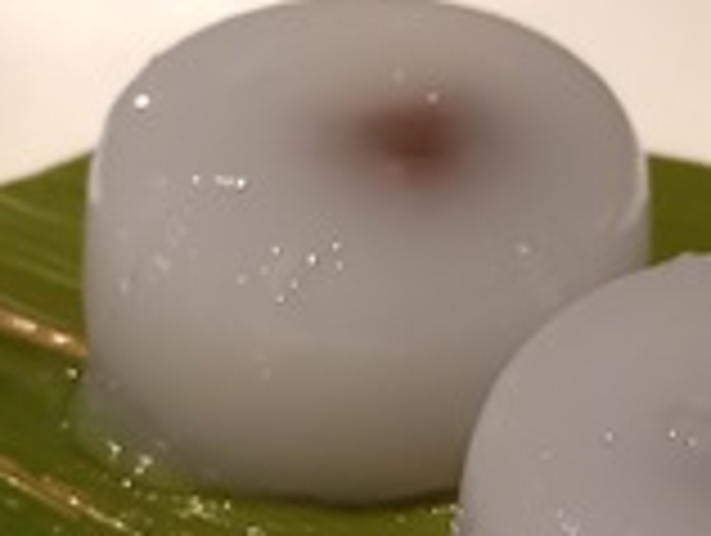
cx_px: 450
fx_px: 2078
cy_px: 428
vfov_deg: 14.6
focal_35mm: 101
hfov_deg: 19.4
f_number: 1.8
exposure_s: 1/60
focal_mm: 4.65
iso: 400
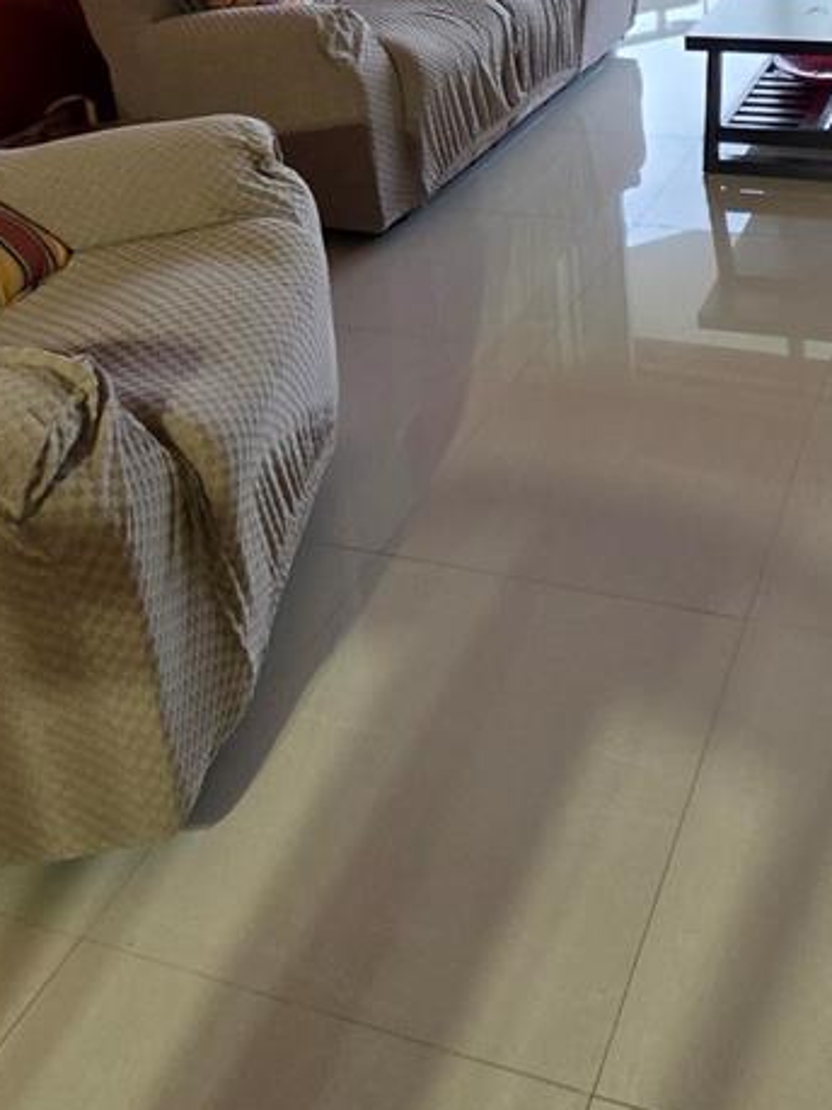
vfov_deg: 42.1
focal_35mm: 34
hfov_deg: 39.5
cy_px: -121
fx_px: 1090
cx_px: 706
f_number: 1.9
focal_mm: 2.2
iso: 160
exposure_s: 1/60
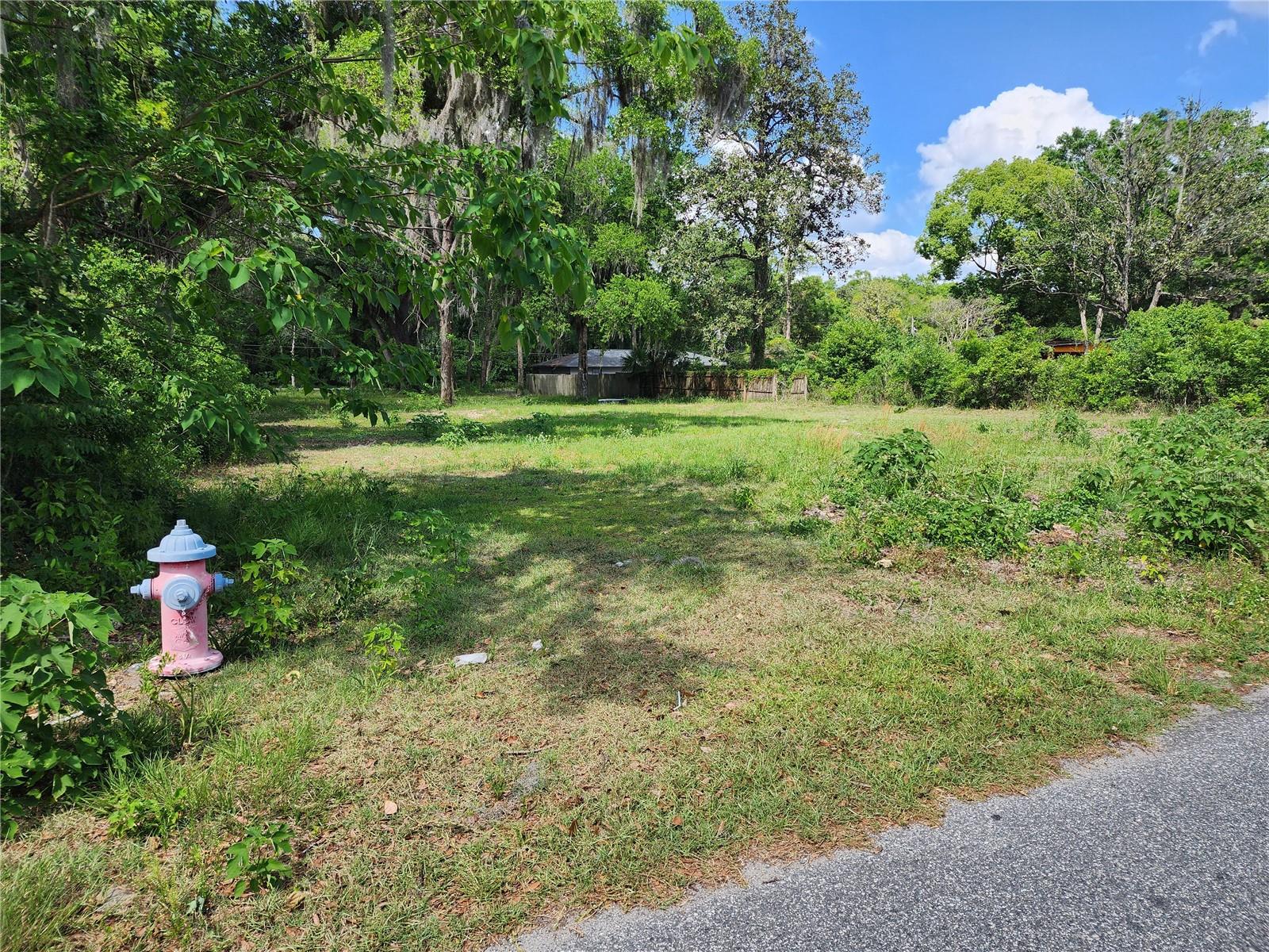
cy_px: 476
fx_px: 843
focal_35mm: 23
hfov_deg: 73.9
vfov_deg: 58.9
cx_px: 634
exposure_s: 1/483
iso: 12
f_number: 1.8
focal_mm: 6.4
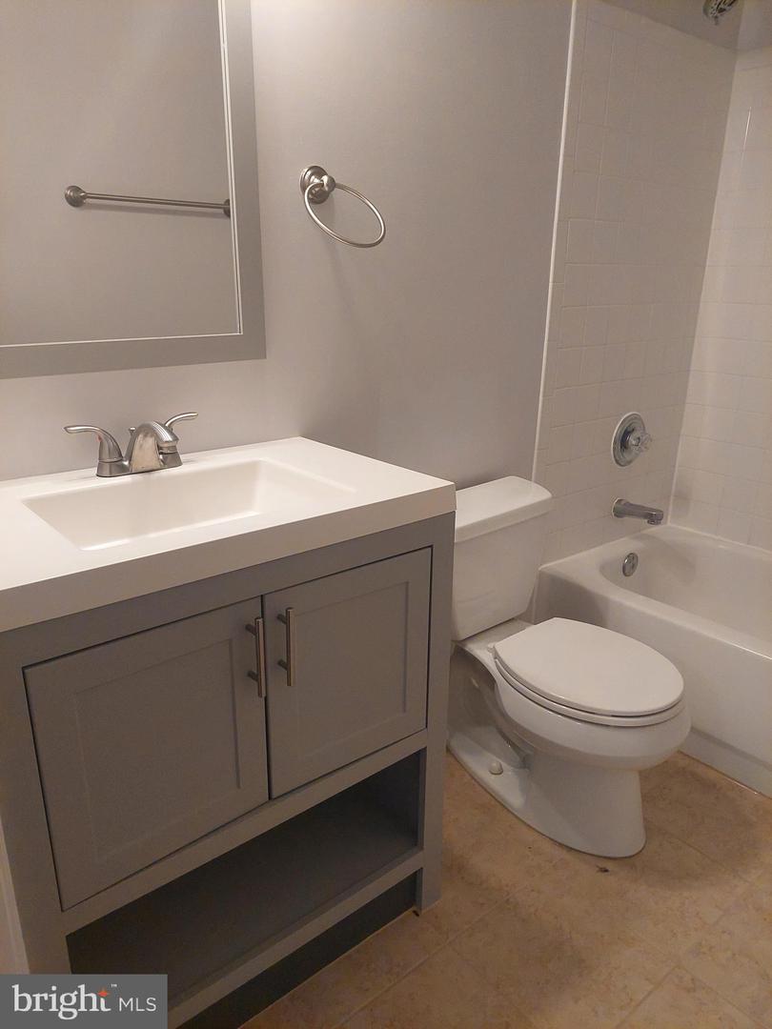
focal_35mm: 24
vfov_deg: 71.6
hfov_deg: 56.8
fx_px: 714
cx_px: 386
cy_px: 514
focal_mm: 5.23
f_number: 1.8
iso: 250
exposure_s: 1/120
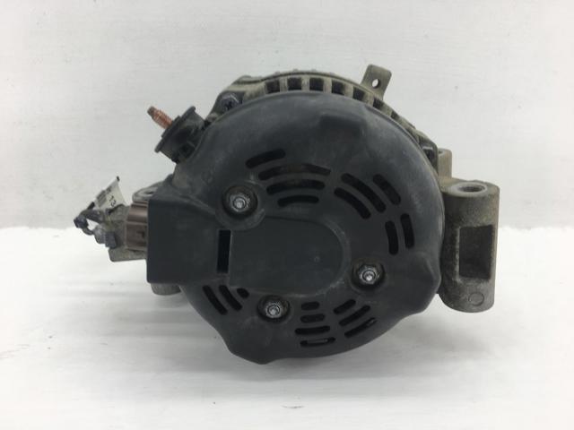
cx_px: 287
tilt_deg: -16.3
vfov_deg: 48.2
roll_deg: +0.5
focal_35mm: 29
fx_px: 481
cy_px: 215
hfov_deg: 61.7
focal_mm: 4.15
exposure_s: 1/109
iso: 25
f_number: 2.2
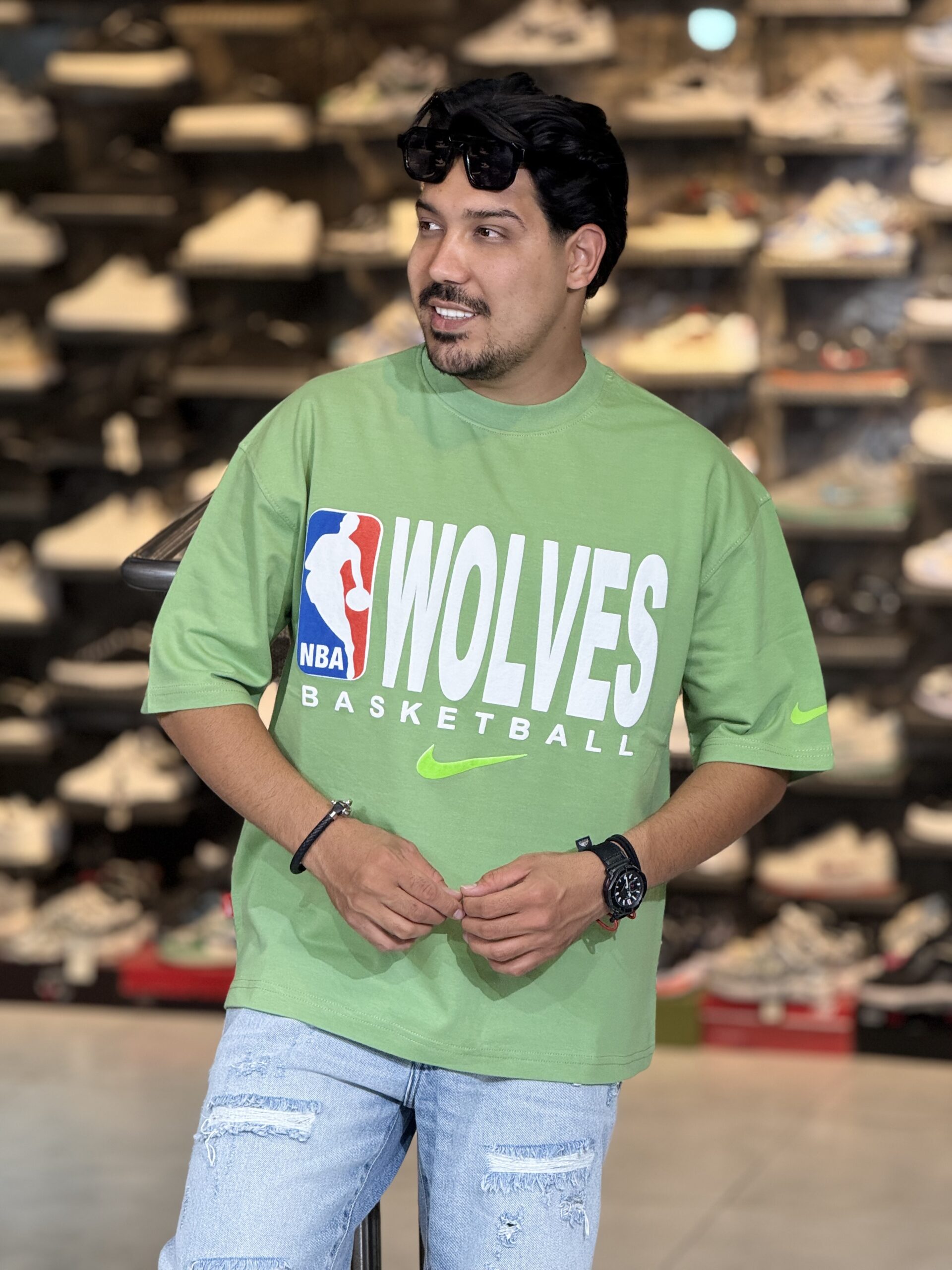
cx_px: 476
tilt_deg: -5.6
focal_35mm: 120
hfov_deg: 12.3
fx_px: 4400
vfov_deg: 16.4
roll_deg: -0.1
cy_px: 635
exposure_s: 1/100
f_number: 2.8
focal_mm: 15.66
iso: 160
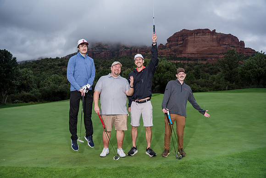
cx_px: 133
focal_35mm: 28
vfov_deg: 46.0
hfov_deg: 64.9
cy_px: 89
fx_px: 209
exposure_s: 1/500
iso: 320
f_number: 5
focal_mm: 28.3
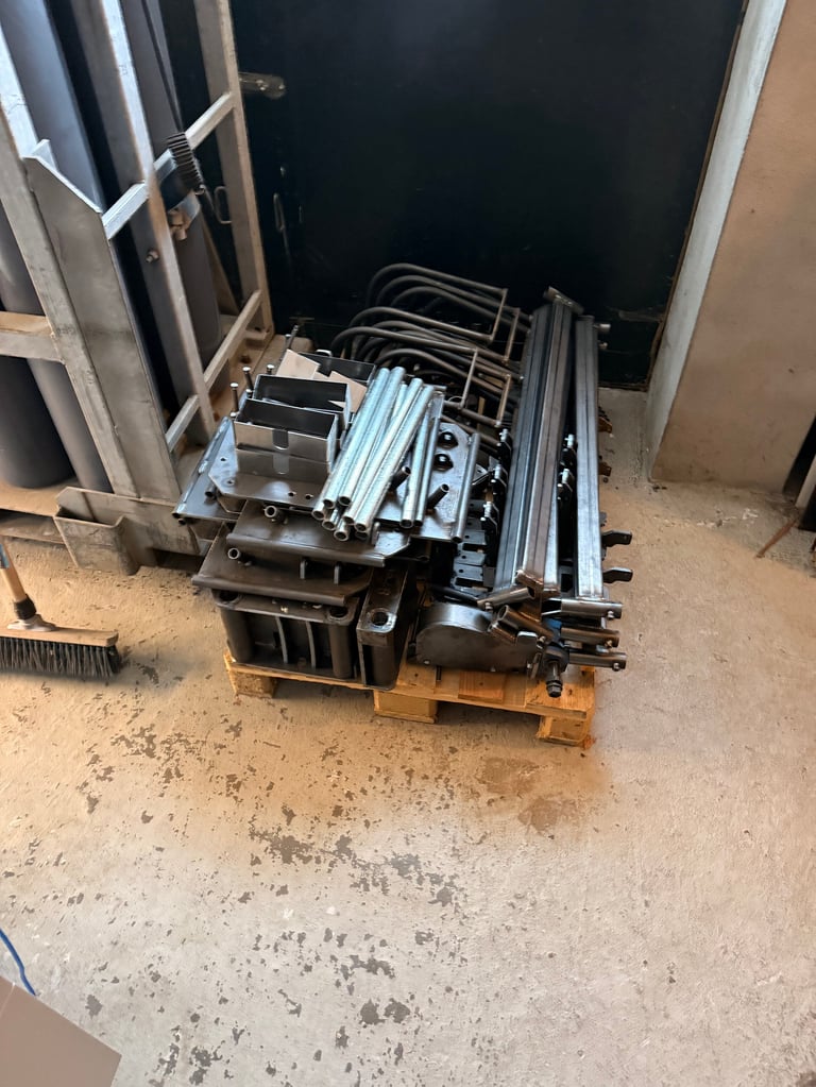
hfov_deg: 56.8
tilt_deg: -49.5
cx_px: 408
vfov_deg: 71.6
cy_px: 544
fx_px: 754
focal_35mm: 24
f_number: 1.78
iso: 800
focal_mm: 6.76
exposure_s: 1/33
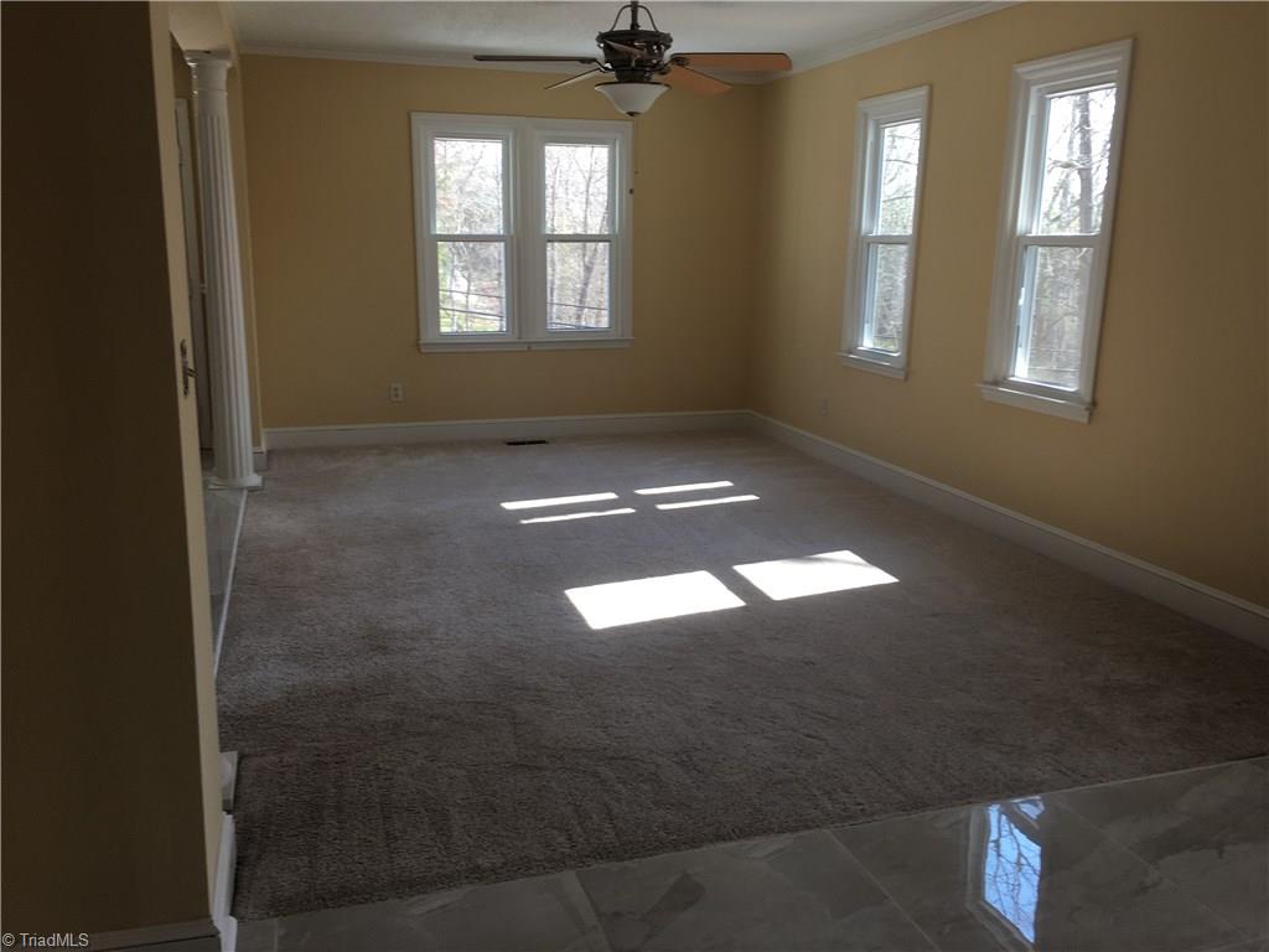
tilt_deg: -12.2
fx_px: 1063
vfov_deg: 48.2
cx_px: 634
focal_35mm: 29
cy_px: 476
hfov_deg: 61.7
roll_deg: -1.4
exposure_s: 1/60
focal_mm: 4.15
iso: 25
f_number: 2.2
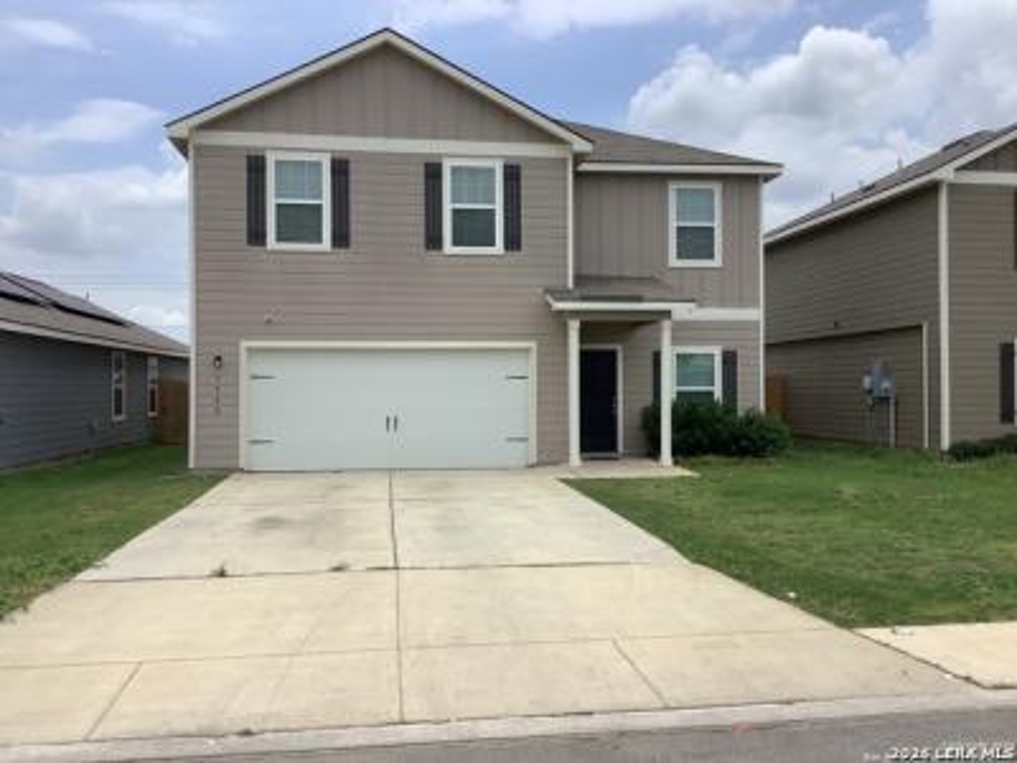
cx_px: 508
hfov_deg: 58.4
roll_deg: +0.8
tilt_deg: -0.8
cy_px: 382
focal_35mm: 31
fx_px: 911
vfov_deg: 45.4
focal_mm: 3.3
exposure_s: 1/1988
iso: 25
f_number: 2.4
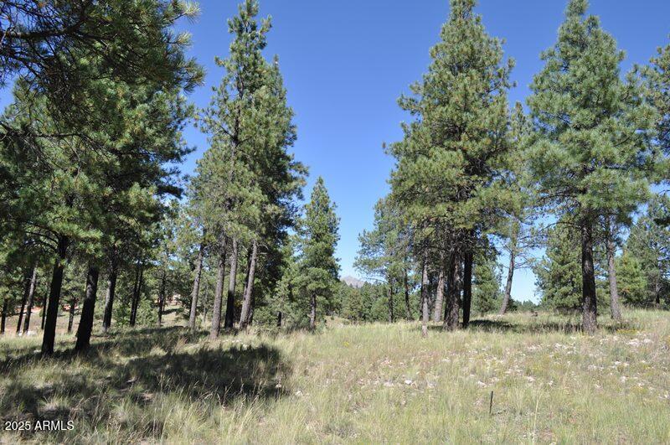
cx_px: 335
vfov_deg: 47.8
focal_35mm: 27
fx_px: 502
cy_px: 222
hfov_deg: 67.5
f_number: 8
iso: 200
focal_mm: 18
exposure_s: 1/320
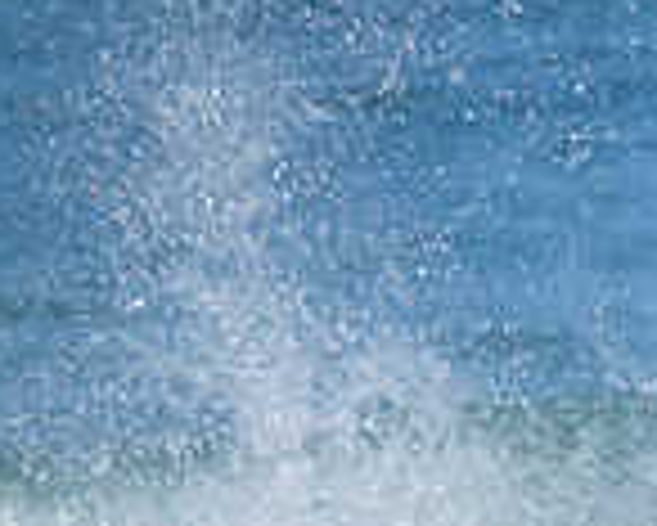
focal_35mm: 2990
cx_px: 1287
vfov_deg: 0.5
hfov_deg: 0.6
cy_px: 744
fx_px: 58178
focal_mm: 800
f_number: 11
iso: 2000
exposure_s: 1/1600
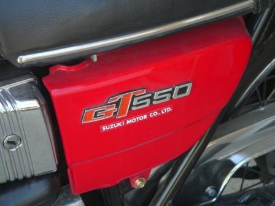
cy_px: 103
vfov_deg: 10.6
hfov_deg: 14.1
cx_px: 138
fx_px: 1112
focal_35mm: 140
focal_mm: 23.3
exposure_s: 1/60
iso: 80
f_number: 2.8
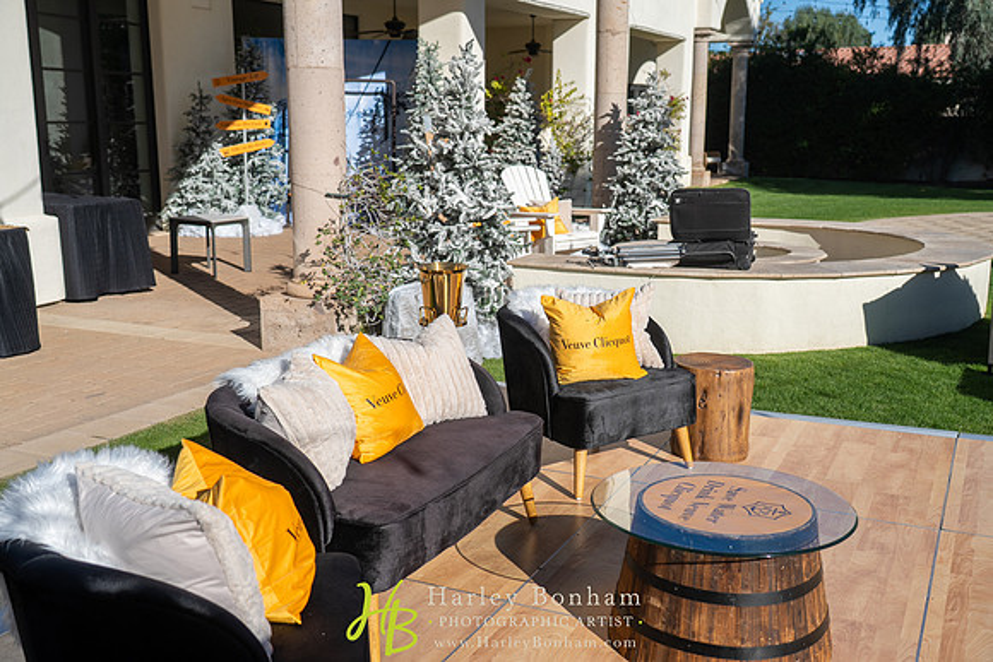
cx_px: 496
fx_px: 1021
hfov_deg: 51.9
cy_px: 331
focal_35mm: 37
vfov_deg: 36.0
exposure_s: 1/1600
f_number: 4
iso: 100
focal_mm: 37
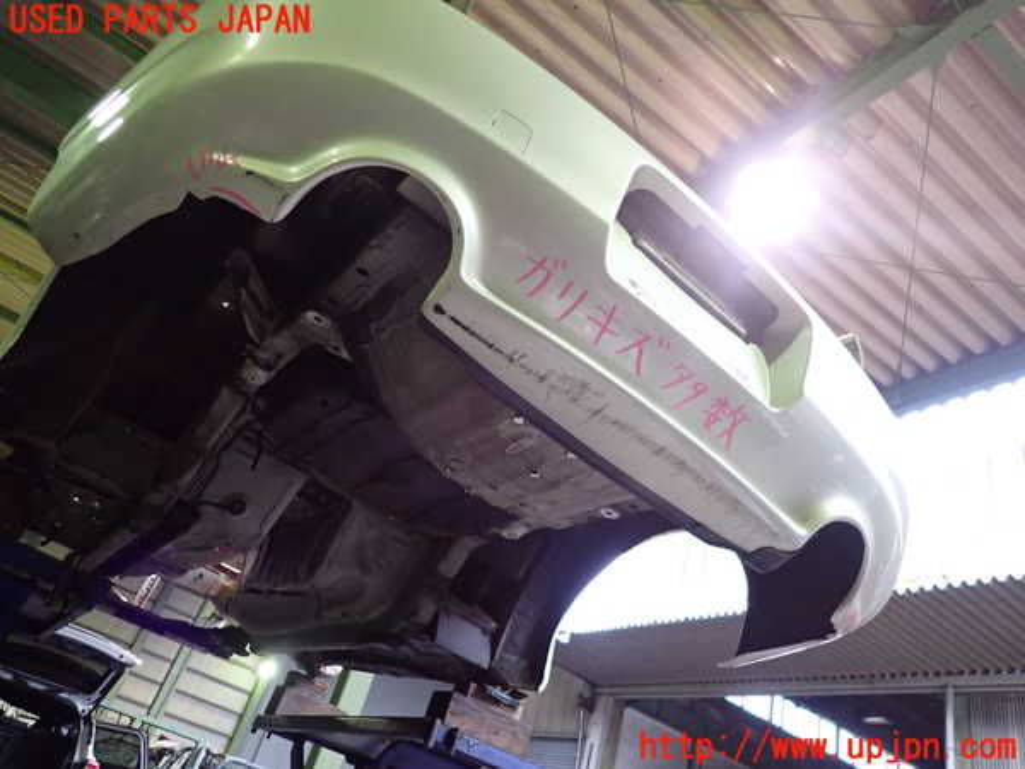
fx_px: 740
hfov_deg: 69.4
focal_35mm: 25
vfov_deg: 54.9
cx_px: 512
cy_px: 384
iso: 250
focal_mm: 4.5
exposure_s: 1/30
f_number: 2
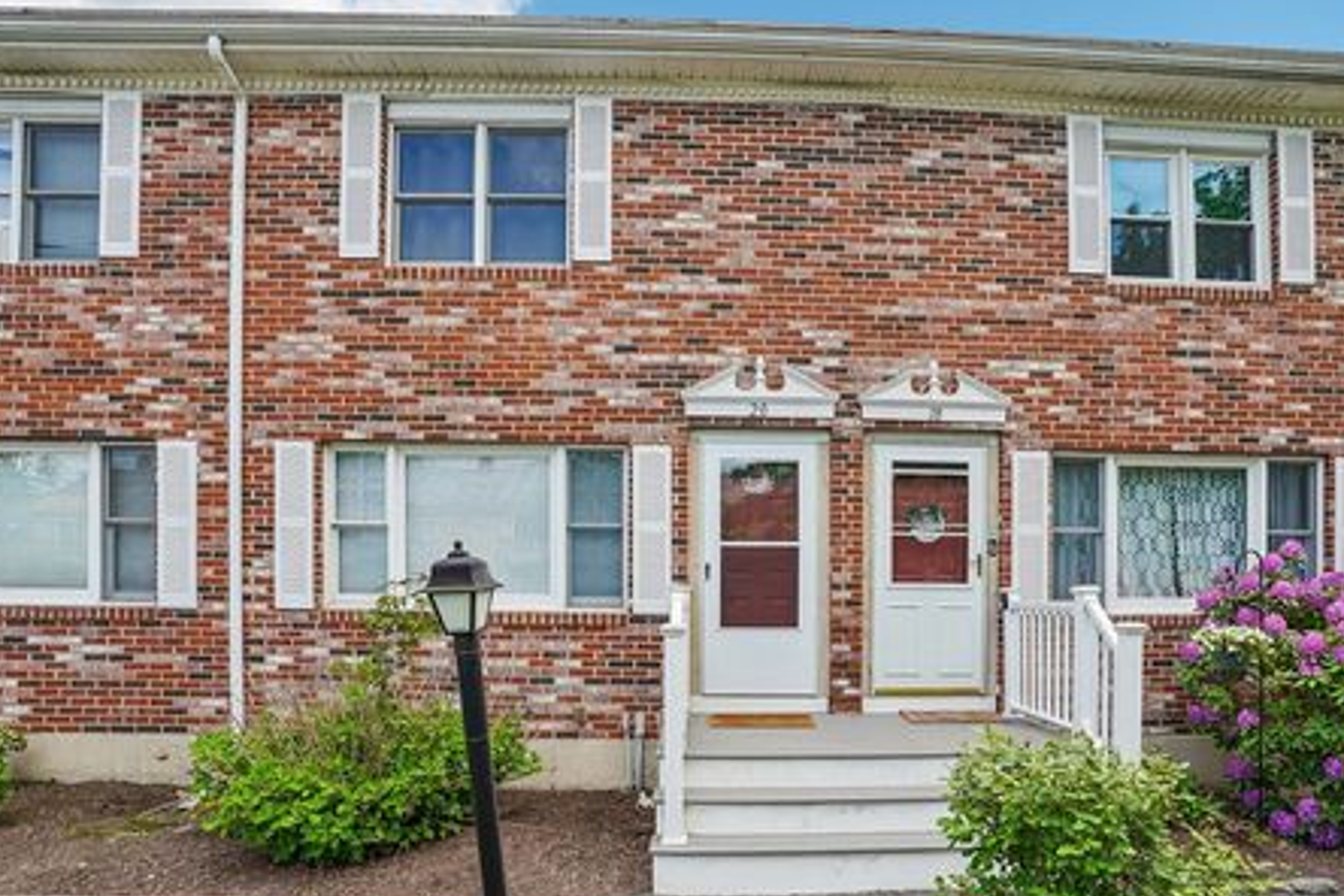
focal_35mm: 18
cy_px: 471
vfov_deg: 67.3
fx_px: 672
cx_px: 736
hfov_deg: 89.7
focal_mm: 16
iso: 100
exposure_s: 1/100
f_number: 8
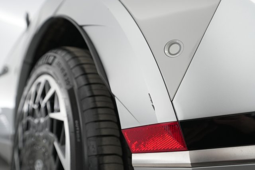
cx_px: 128
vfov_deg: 49.5
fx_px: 184
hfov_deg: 69.4
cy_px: 85
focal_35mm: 26
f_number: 4
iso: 2000
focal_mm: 26
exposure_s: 1/100
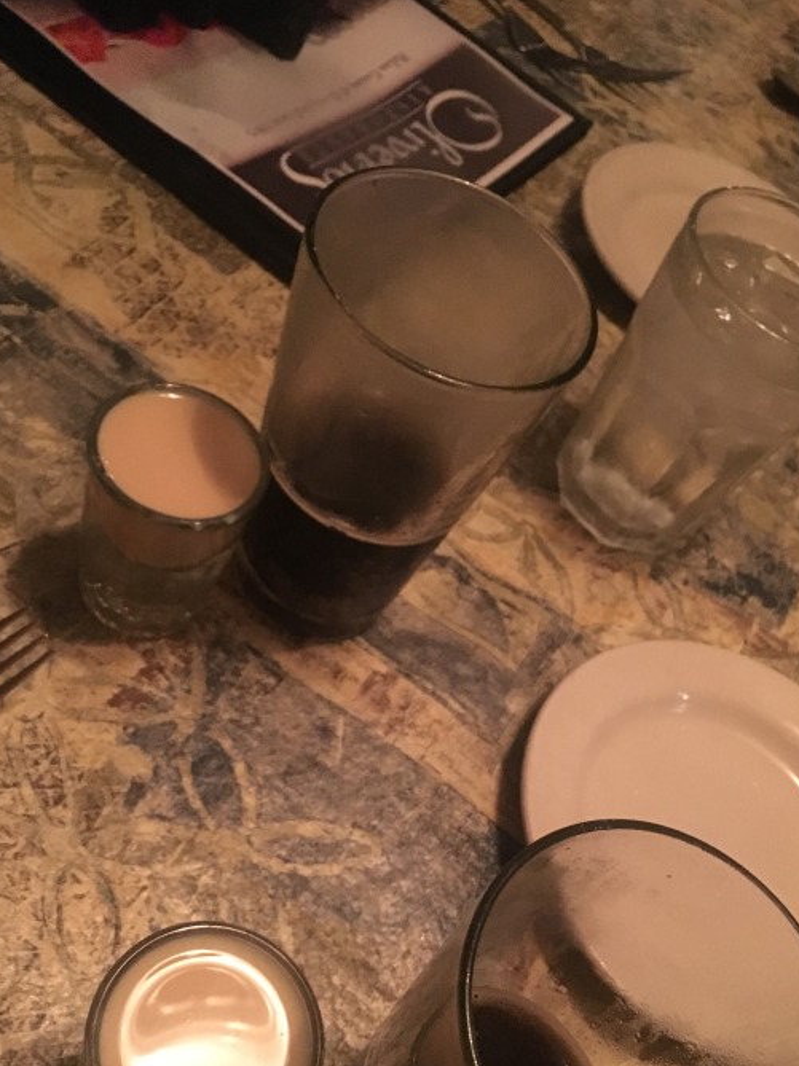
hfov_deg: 38.6
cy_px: 664
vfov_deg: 49.7
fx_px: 1140
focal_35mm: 37
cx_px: 396
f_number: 2.2
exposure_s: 1/15
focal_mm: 4.15
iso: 640
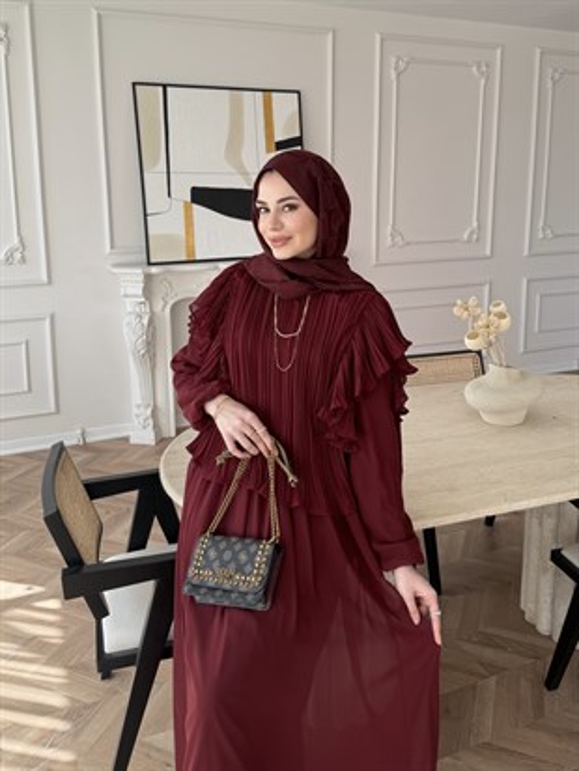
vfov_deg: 71.6
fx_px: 535
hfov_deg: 56.8
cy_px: 386
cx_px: 290
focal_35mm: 24
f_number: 1.78
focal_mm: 6.76
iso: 80
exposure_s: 1/326
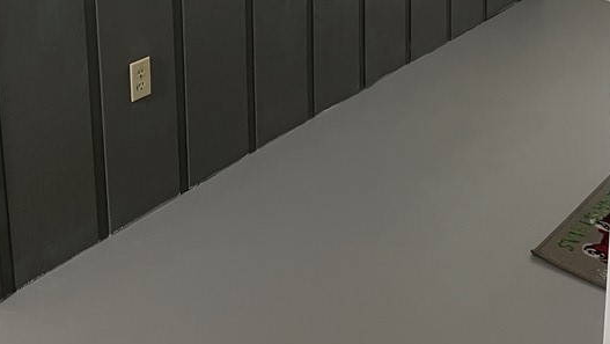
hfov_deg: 37.6
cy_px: -102
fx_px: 890
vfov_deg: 20.1
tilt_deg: -12.3
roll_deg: +2.7
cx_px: 229
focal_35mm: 55
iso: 100
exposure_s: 1/60
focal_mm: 4.2
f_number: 1.6
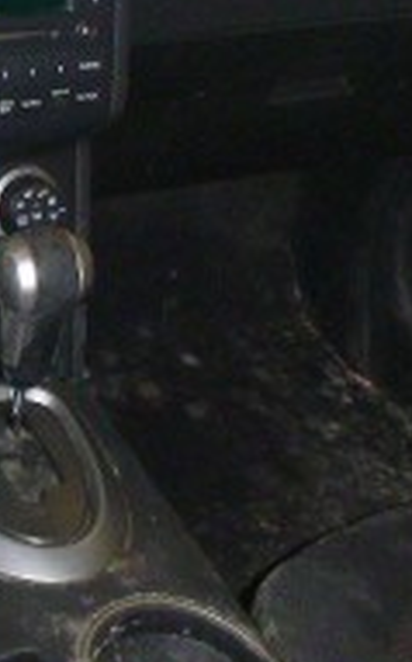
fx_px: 1603
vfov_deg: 22.9
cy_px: 101
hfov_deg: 14.0
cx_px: -156
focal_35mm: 89
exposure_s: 1/60
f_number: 3.9
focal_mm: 4.5
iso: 400
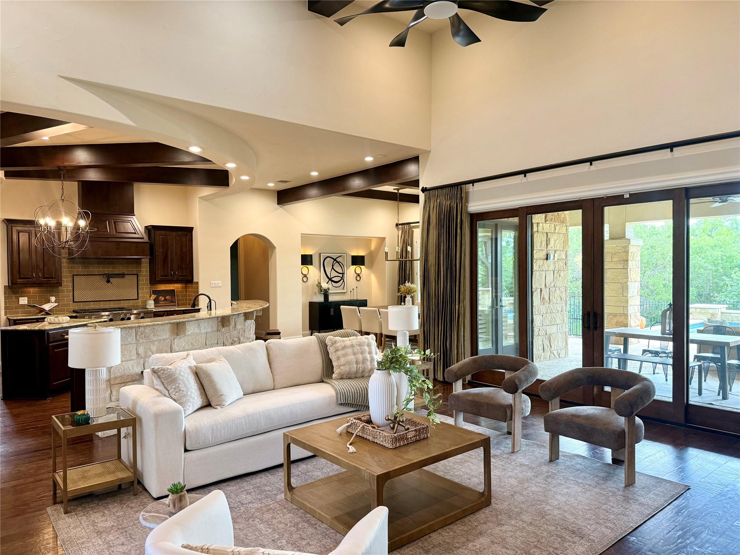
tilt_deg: -0.6
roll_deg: +0.3
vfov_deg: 56.8
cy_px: 278
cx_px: 370
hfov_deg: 71.6
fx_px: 513
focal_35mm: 24
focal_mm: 6.76
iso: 250
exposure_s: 1/120
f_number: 1.78
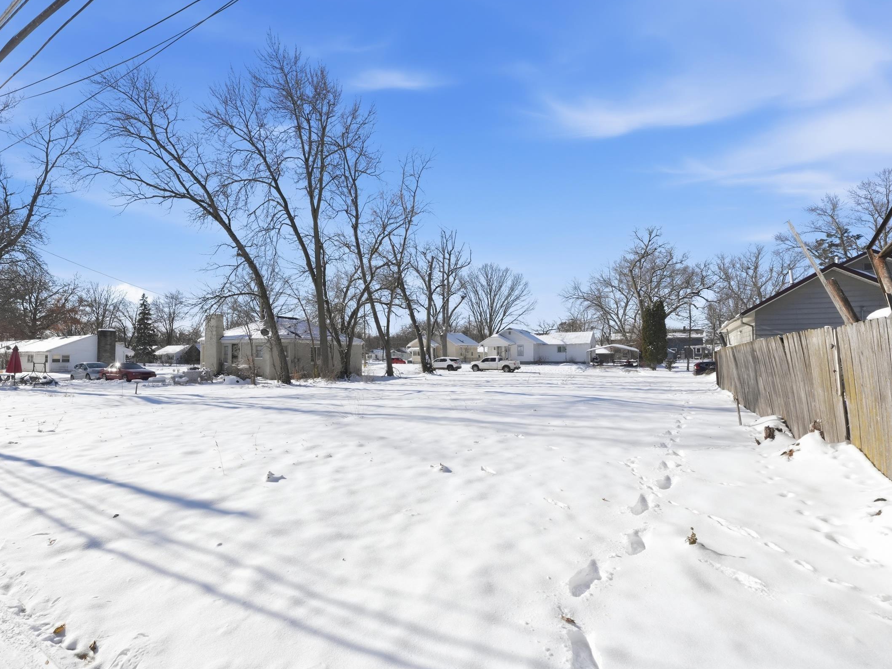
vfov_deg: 74.7
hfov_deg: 90.7
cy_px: 345
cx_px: 398
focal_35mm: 17
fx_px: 438
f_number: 6.3
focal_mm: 10
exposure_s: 1/4000
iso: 800
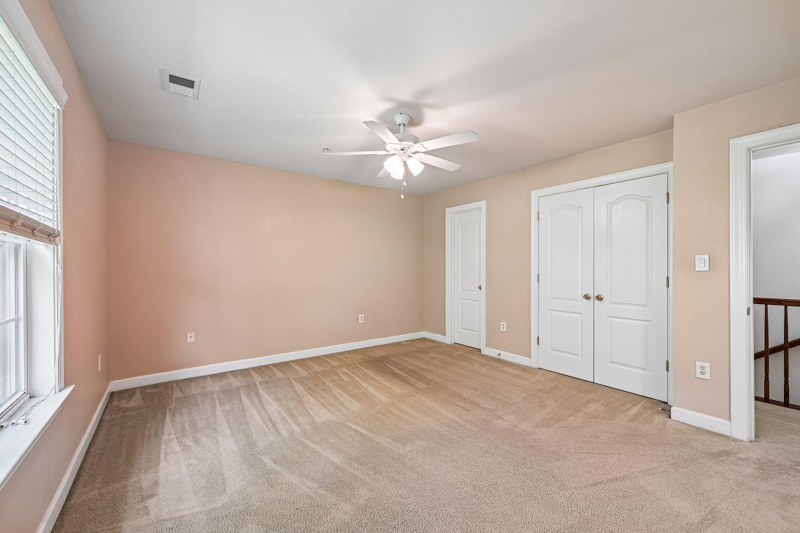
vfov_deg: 81.2
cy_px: 266
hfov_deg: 104.3
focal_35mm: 14
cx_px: 400
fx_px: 311
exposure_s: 1/6
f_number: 8
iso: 400
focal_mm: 14
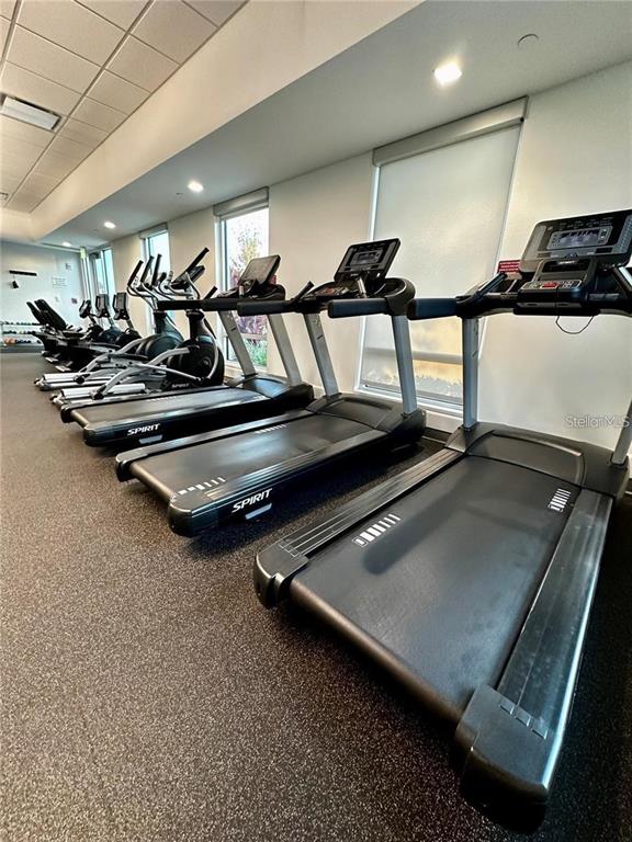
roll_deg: -3.6
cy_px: 421
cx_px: 316
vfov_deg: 102.1
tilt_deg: -16.5
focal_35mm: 14
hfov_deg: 85.7
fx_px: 341
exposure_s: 1/75
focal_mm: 2.22
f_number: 2.2
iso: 250
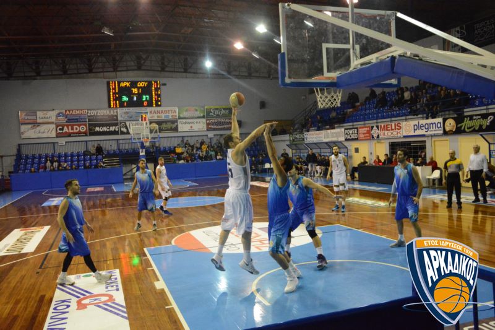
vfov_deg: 41.7
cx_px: 248
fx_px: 433
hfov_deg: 59.5
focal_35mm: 32
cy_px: 165
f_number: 4.5
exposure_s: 1/1250
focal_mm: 21
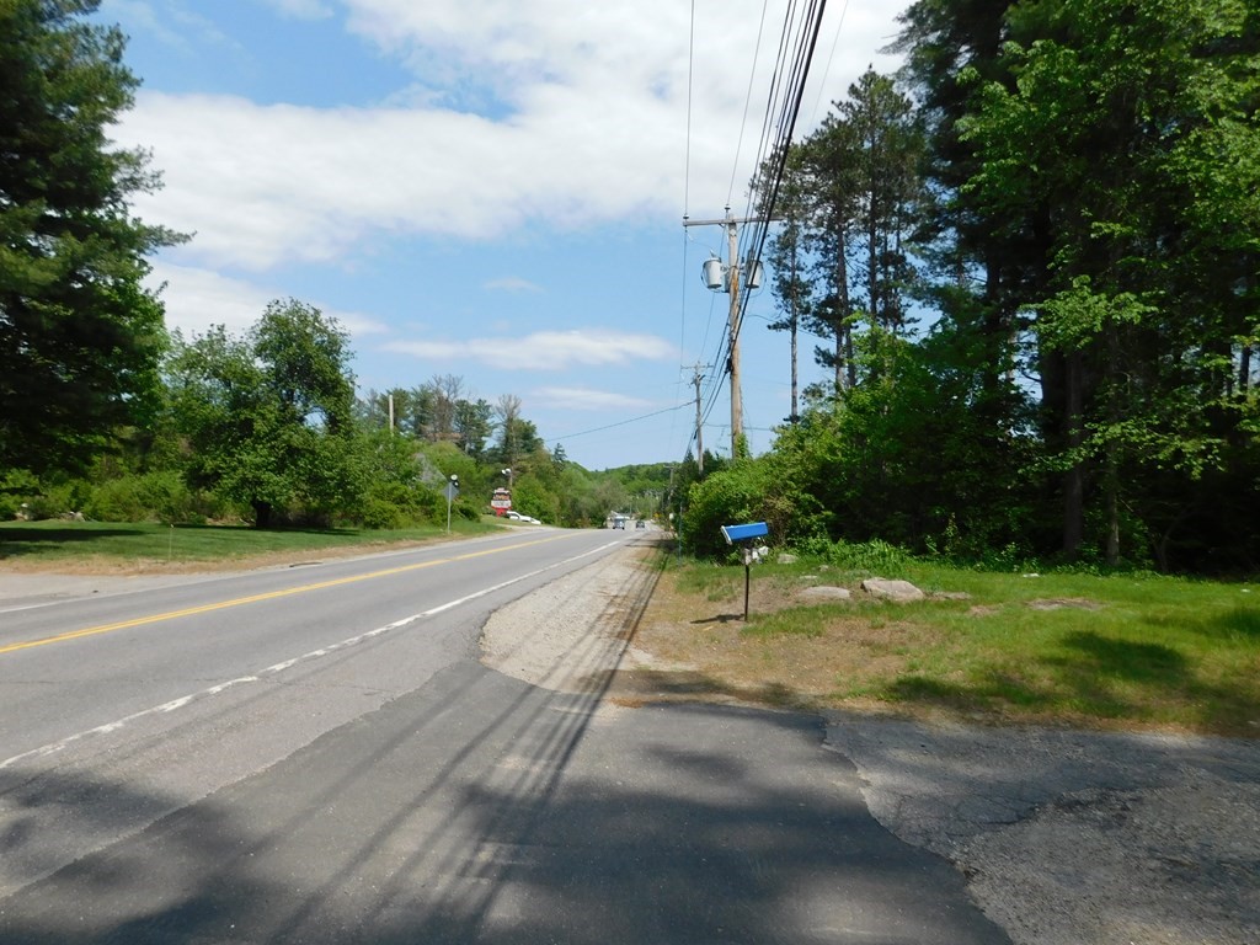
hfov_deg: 73.9
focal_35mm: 23
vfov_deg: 58.9
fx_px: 837
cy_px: 472
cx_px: 630
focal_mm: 4
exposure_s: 1/500
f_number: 6
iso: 125
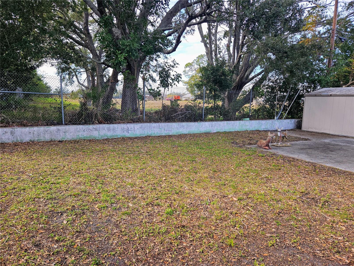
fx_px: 235
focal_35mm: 23
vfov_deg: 58.9
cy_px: 133
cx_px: 177
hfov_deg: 73.9
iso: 25
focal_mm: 5.4
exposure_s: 1/522
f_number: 1.8
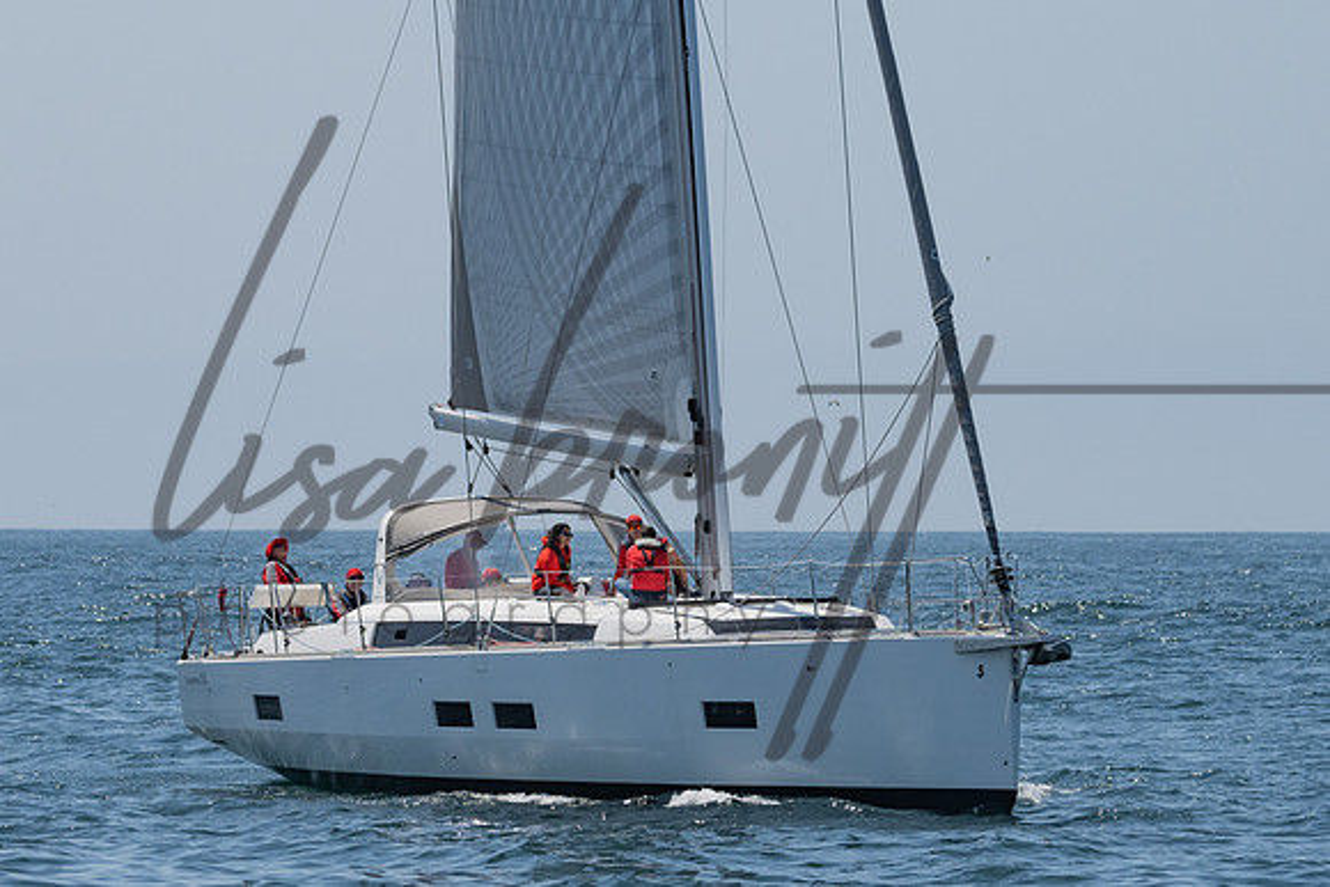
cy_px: 214
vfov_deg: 4.2
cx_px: 463
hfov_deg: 6.3
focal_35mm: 328
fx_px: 12131
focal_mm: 165
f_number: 6.3
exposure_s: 1/2000
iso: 250
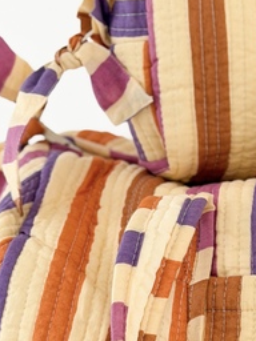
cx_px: 369
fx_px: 1479
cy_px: 277
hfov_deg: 9.6
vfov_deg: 13.1
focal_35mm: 150
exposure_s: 1/60
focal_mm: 6.76
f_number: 1.8
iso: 100
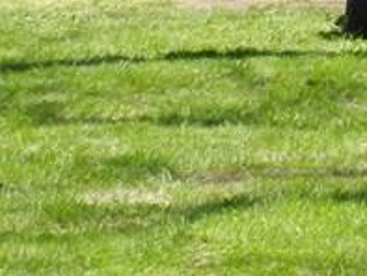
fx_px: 3745
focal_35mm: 353
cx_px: 594
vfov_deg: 4.2
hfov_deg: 5.5
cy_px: -328
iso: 160
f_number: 4.7
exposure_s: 1/250
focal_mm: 12.1
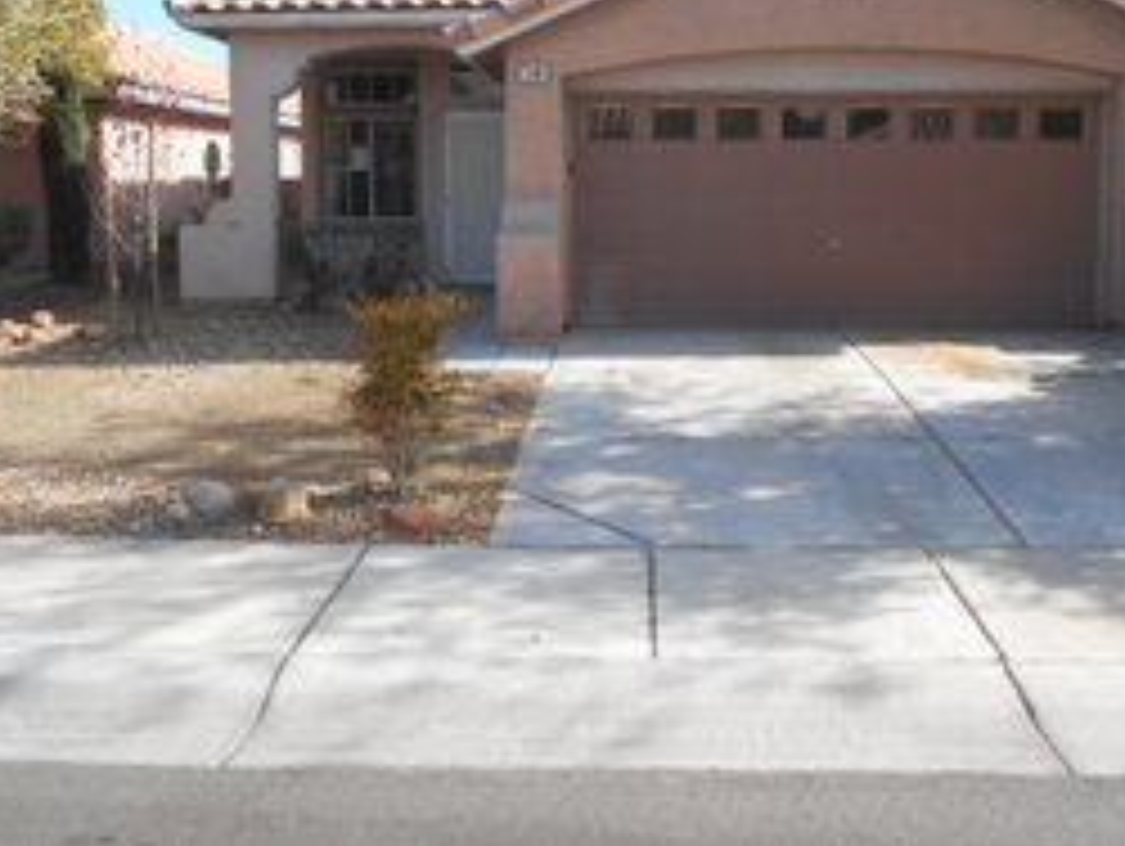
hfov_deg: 51.2
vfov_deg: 39.2
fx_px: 1171
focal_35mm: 36
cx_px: 616
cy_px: 270
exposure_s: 1/320
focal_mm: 4.6
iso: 80
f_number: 3.5
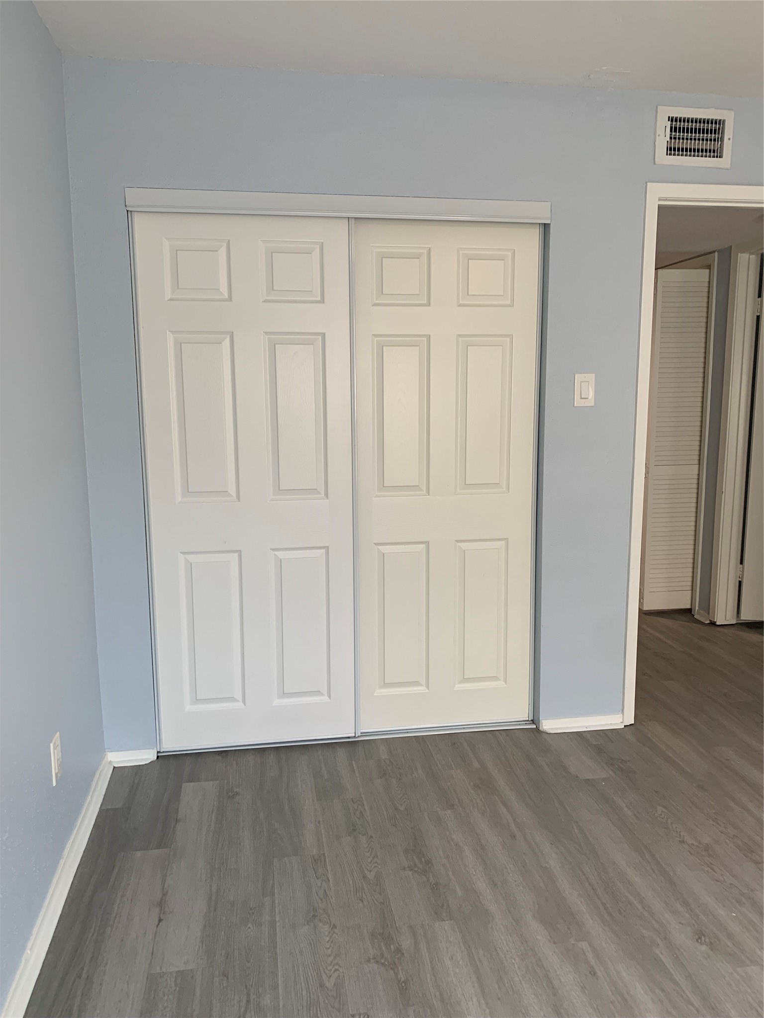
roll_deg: +1.0
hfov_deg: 53.1
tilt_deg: -9.4
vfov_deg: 67.3
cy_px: 509
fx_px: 765
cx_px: 382
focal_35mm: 26
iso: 100
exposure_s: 1/68
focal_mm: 4.25
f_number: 1.8
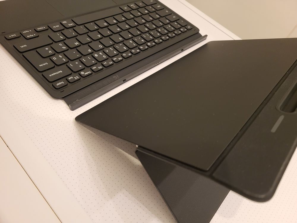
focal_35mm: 26
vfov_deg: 53.1
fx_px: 223
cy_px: 112
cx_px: 148
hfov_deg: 67.3
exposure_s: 1/50
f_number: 1.8
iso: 640
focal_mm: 5.4
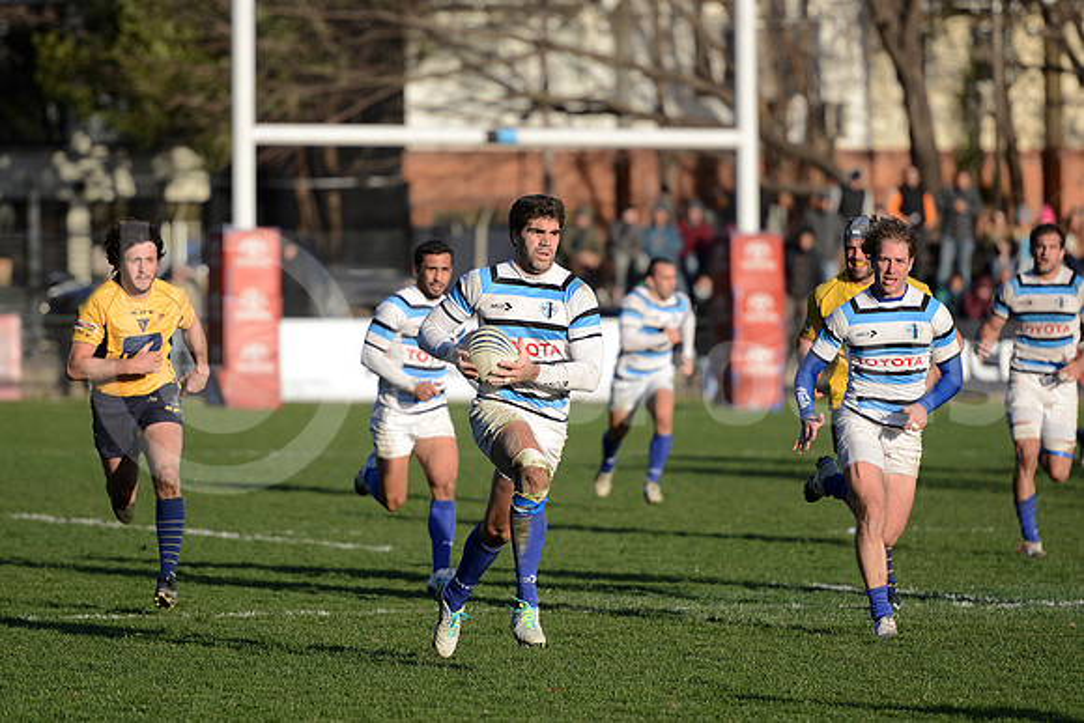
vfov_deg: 7.0
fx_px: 5873
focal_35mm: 195
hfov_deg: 10.5
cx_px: 542
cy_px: 362
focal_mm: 195
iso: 320
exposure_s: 1/2000
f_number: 2.8
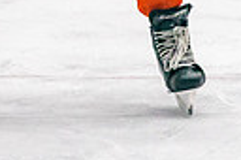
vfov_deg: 2.1
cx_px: 1
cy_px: -158
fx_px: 4292
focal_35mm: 642
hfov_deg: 3.2
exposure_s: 1/1250
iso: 3200
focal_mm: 113
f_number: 2.8
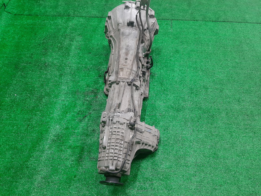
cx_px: 130
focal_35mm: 26
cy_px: 98
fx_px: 196
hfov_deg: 67.3
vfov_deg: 53.1
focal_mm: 3.93
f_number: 1.7
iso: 103
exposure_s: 1/50
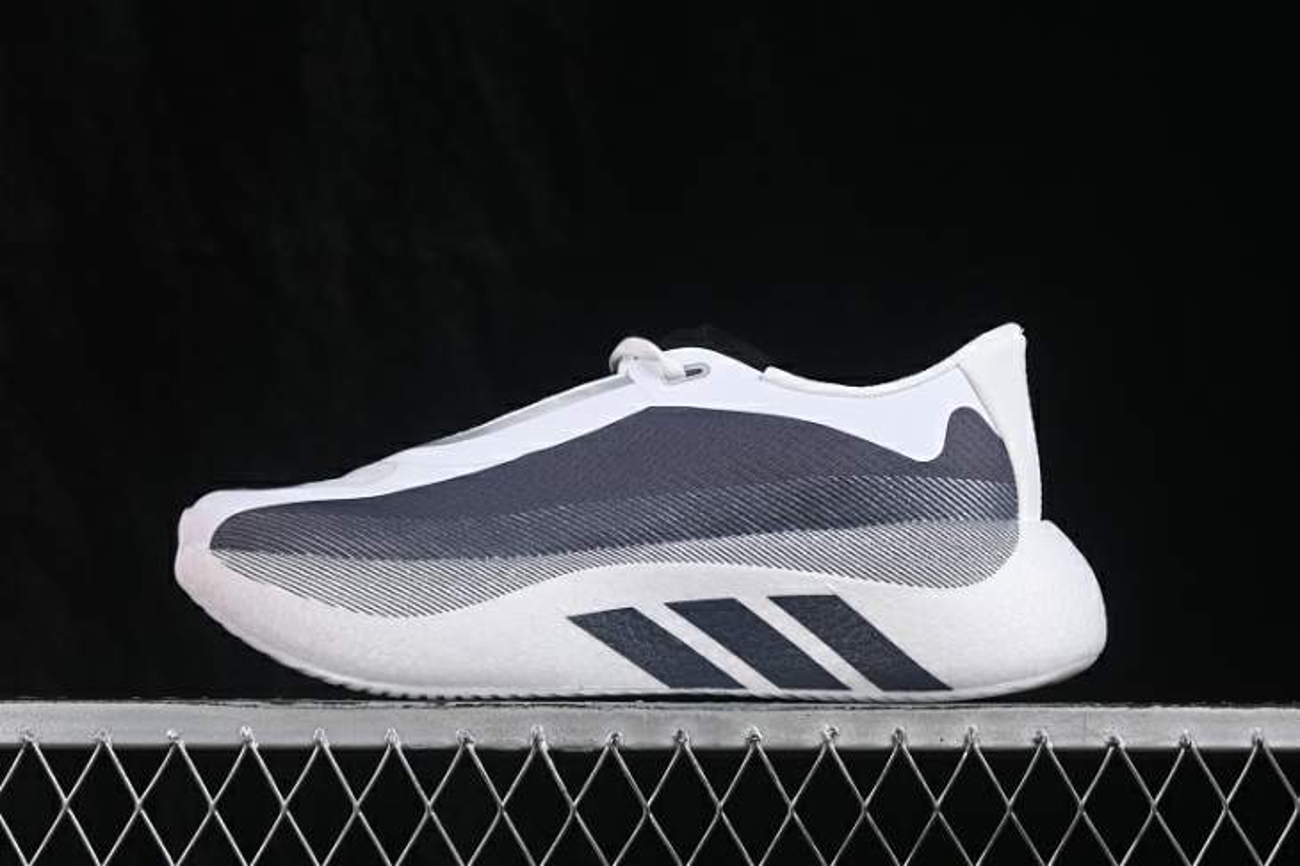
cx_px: 650
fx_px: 2707
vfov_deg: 18.2
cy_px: 433
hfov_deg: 27.0
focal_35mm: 75
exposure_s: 1/80
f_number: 8
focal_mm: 50
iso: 160
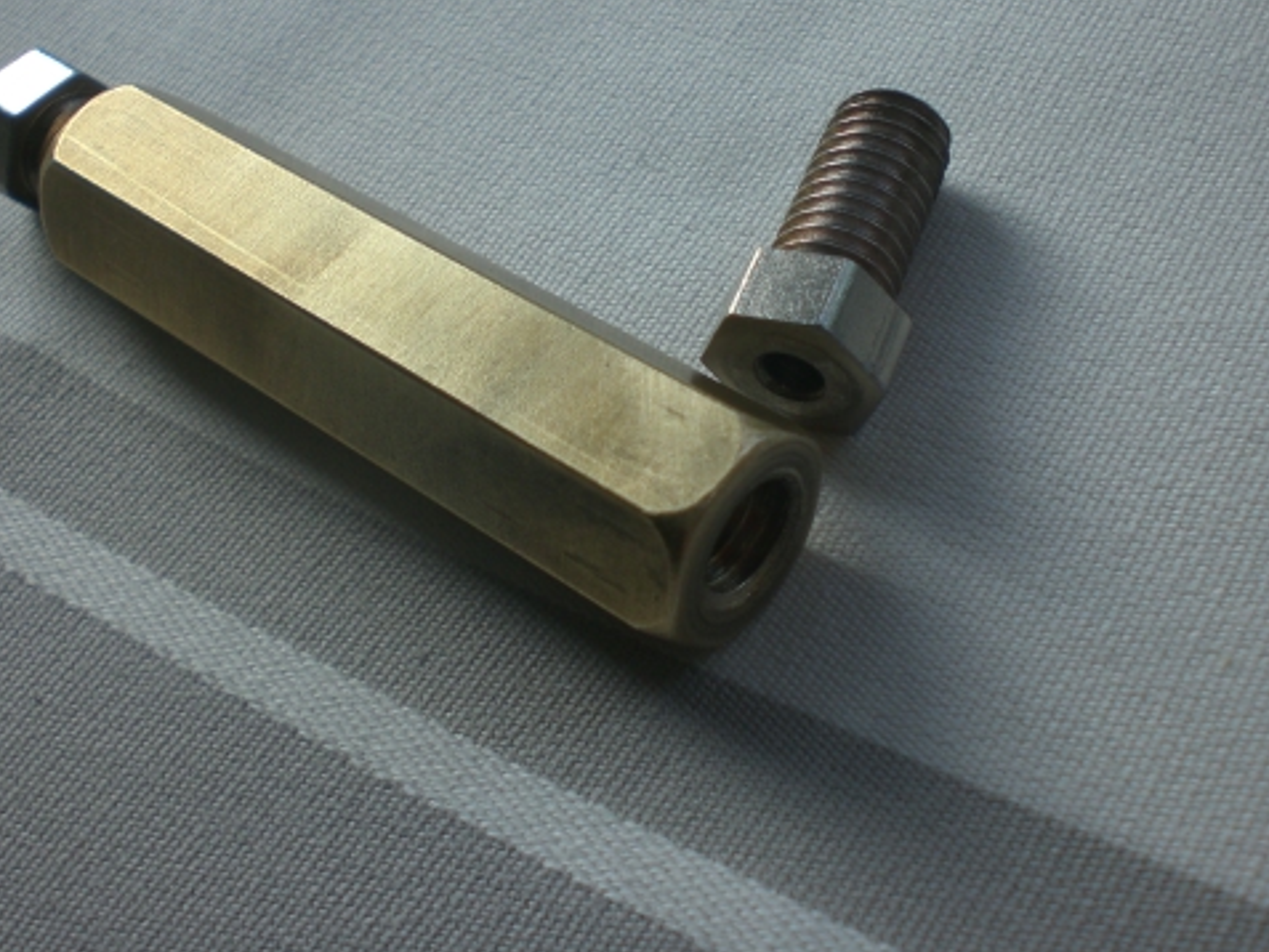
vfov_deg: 28.4
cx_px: 710
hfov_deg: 37.4
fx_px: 1870
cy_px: 319
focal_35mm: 51
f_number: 3.1
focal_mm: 6.3
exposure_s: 1/80
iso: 50
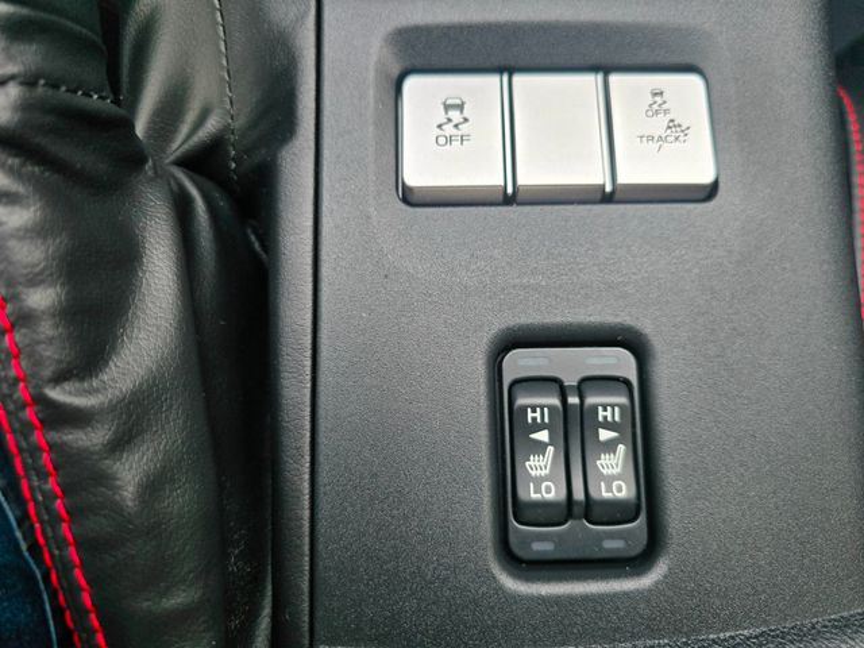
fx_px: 574
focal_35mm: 23
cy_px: 324
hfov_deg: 73.9
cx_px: 432
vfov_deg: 58.9
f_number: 1.7
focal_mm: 6.3
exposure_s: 1/180
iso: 64
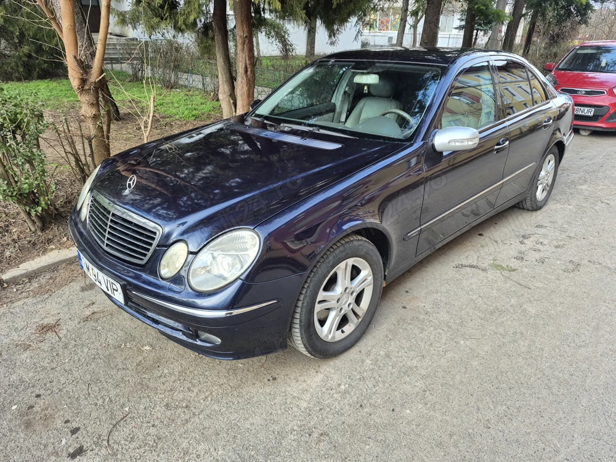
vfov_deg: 58.9
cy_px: 231
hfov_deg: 73.9
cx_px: 308
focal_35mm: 23
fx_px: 409
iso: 80
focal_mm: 5.4
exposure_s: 1/180
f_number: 1.8
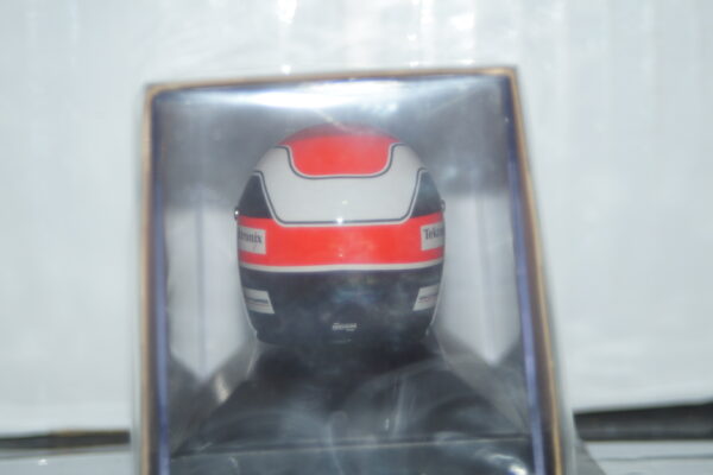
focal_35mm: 120
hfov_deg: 17.1
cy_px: 238
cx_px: 356
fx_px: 2376
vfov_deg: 11.4
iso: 200
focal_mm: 80
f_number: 5.6
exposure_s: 1/60
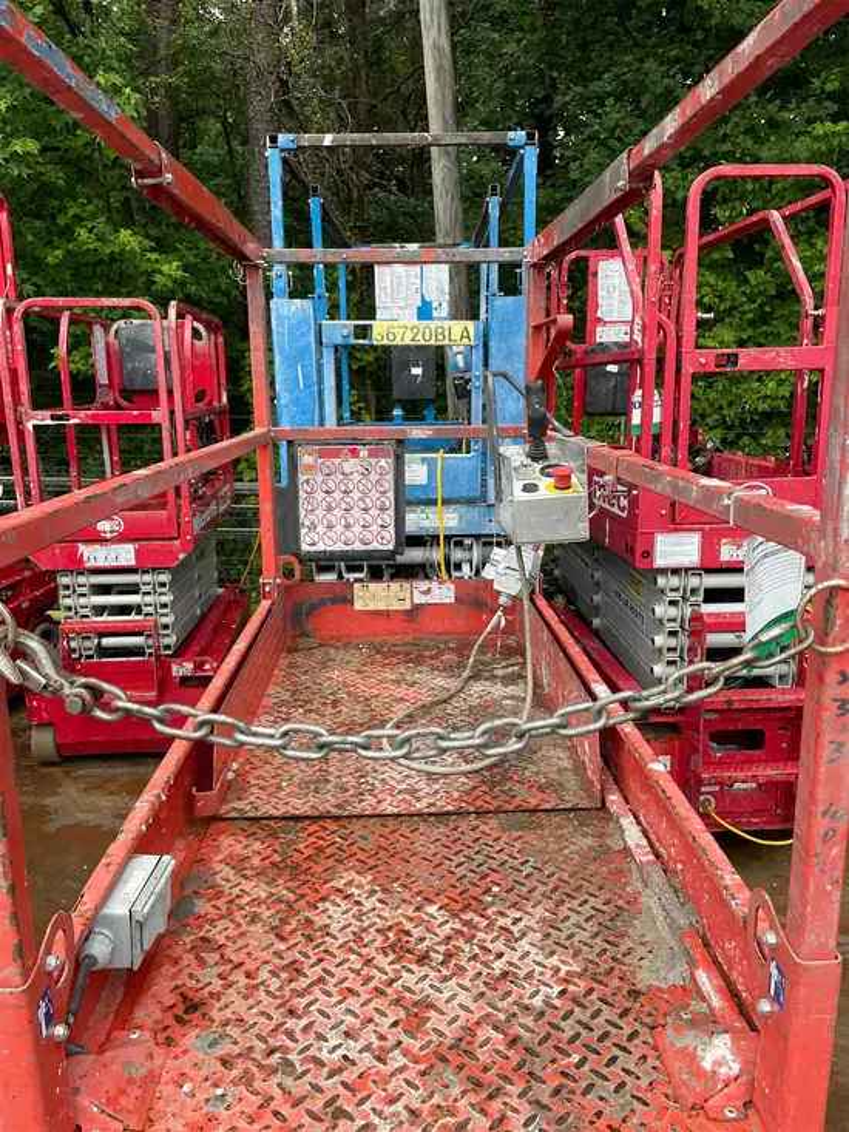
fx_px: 850
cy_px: 566
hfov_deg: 53.1
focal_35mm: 26
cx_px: 424
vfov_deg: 67.3
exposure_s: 1/79
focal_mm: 4.2
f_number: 1.6
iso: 125
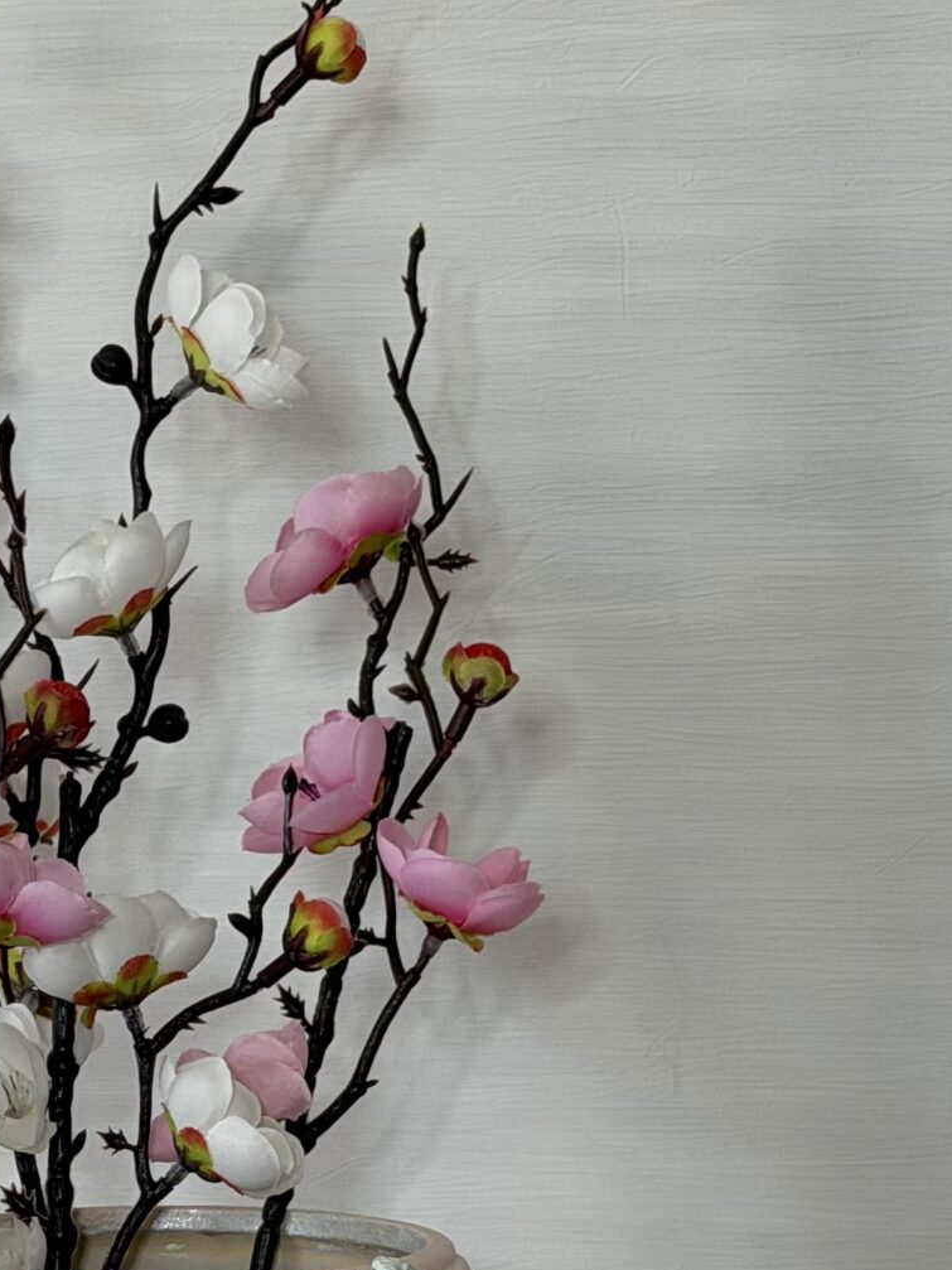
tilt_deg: -7.2
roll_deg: -0.1
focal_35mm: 122
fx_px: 4475
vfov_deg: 16.0
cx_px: 68
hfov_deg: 12.0
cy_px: 1067
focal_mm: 6.76
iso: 100
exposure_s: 1/82
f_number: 1.78
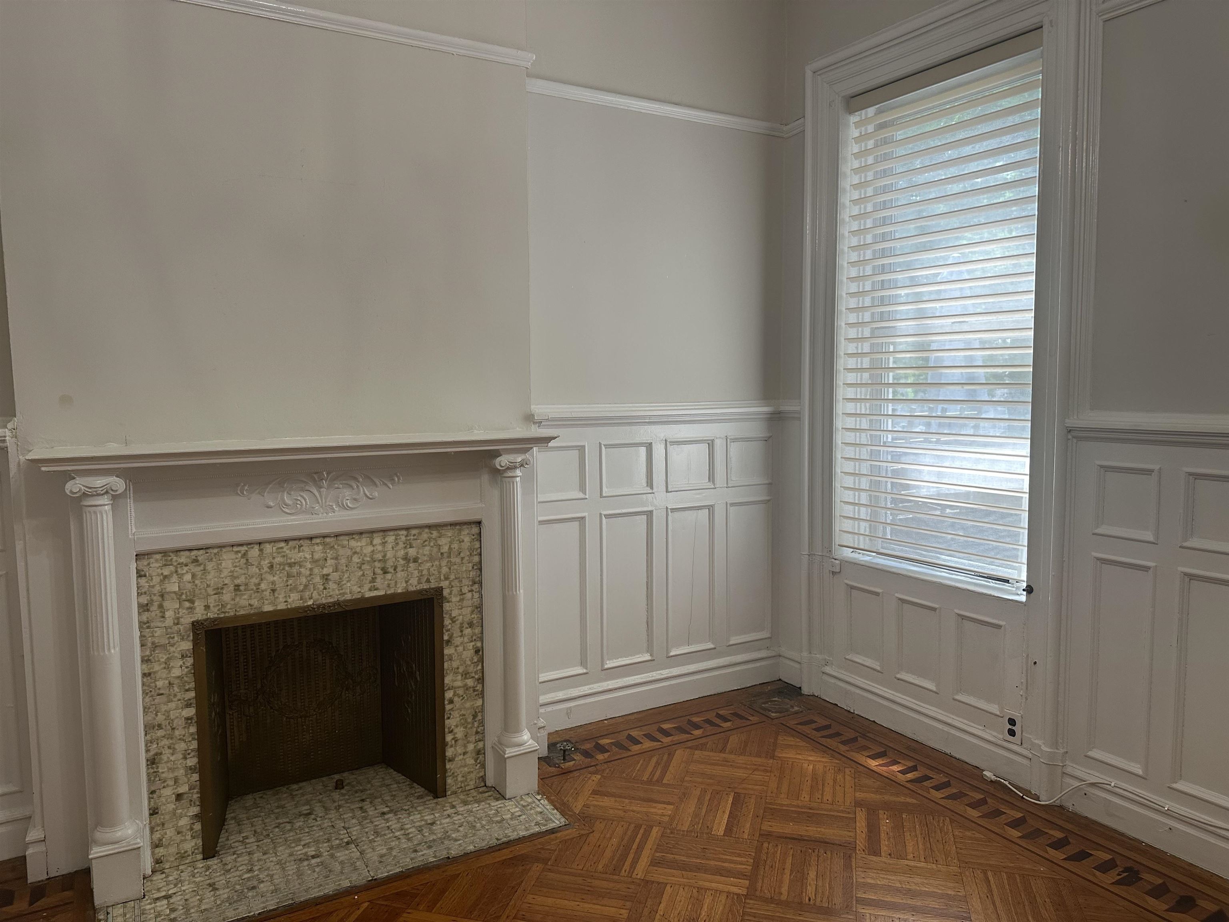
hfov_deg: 71.6
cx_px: 614
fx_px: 852
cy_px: 461
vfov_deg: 56.8
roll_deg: +1.0
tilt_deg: -5.0
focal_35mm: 24
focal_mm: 6.86
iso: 160
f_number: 1.78
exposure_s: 1/120
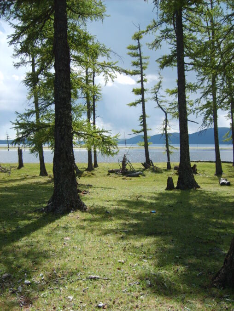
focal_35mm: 35
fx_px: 315
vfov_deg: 52.6
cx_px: 117
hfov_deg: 40.7
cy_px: 156
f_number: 2.8
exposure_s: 1/750
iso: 50
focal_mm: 5.8
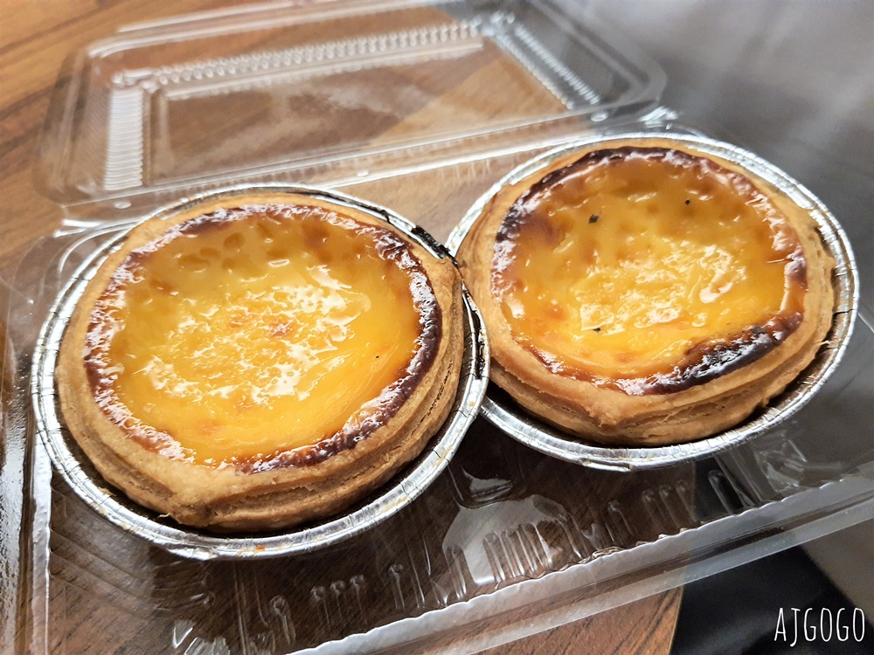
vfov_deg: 53.1
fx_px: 656
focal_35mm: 26
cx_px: 437
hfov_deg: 67.3
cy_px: 328
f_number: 1.7
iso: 320
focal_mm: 4.32
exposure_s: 1/40
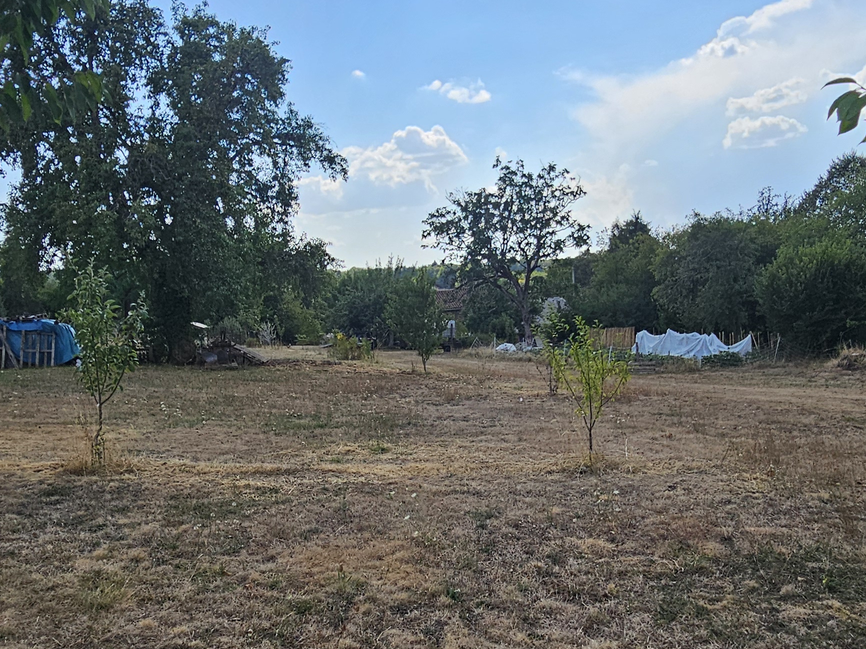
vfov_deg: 46.6
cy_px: 385
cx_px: 480
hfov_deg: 59.8
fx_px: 751
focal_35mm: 30
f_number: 2.2
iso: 50
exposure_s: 1/1994
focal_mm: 2.2
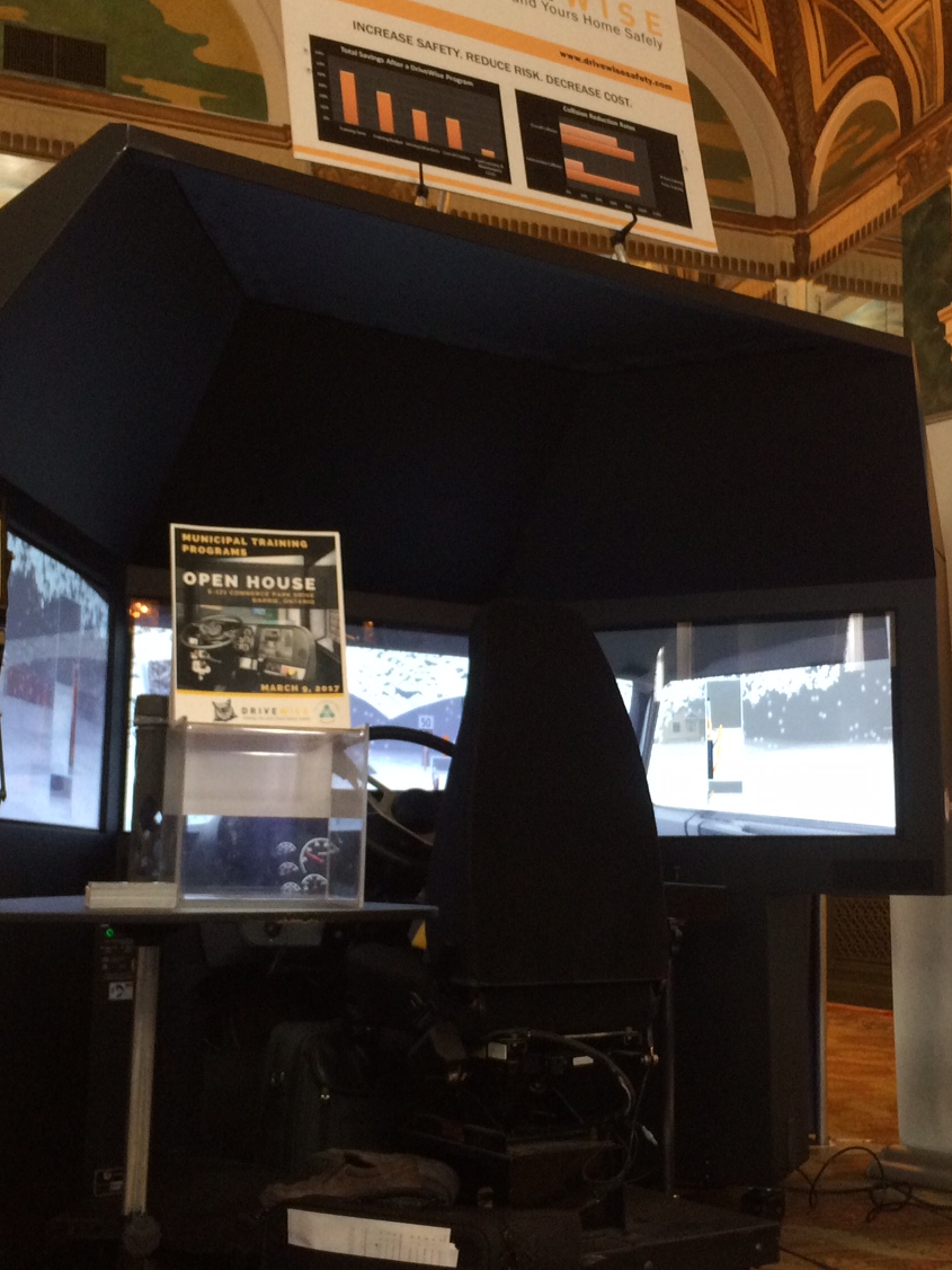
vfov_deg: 44.8
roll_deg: +0.9
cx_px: 543
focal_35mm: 42
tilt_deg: +7.4
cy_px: 669
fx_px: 1540
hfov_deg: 34.3
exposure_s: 1/30
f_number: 2.2
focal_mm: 4.15
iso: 200
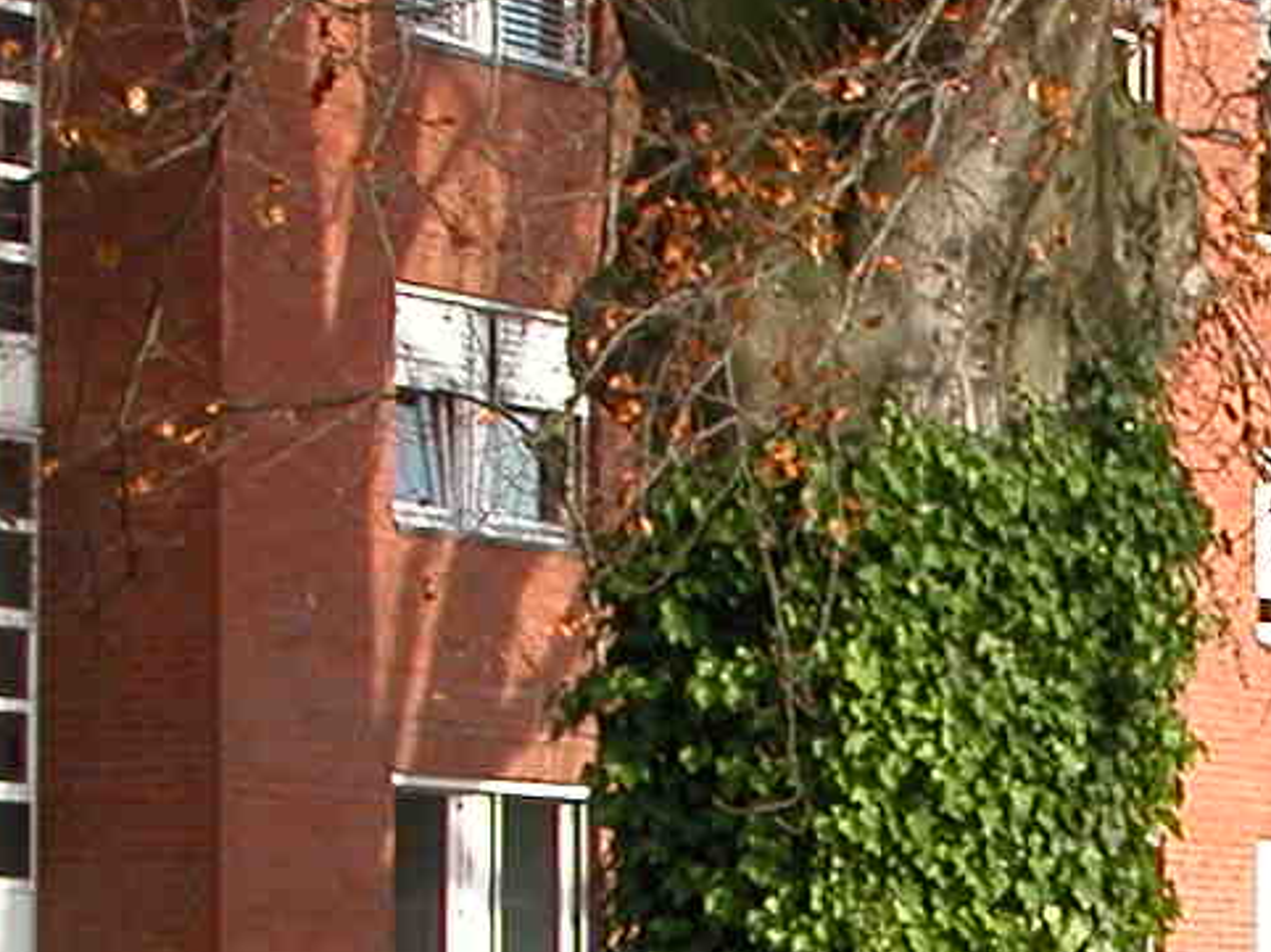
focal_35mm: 186
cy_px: 847
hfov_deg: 10.4
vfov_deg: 8.0
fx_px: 6826
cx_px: 1619
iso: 100
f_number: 5
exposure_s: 1/167
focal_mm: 8.9
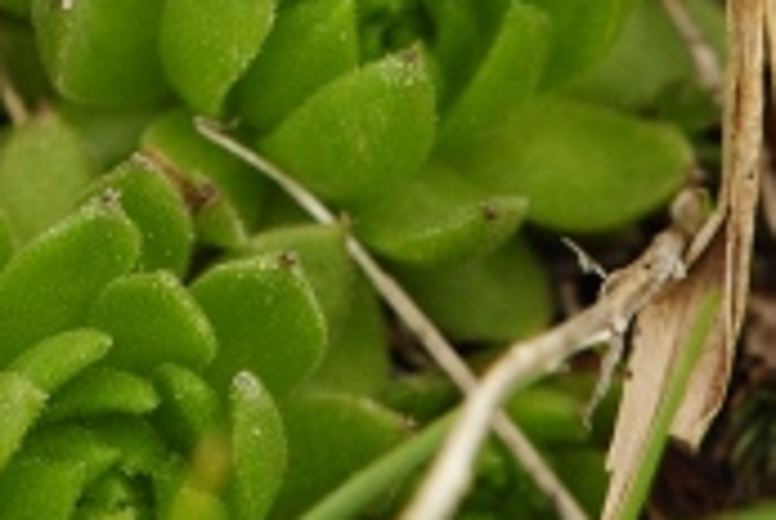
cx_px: 81
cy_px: -529
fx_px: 12703
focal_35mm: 588
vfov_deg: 2.3
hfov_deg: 3.5
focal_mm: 85
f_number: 6.3
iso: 400
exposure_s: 1/160
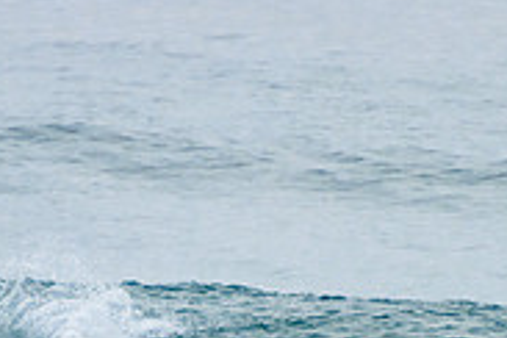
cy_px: 423
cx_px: 270
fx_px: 24545
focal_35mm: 1743
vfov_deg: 0.8
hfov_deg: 1.2
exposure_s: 1/1250
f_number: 5.6
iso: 500
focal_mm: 400
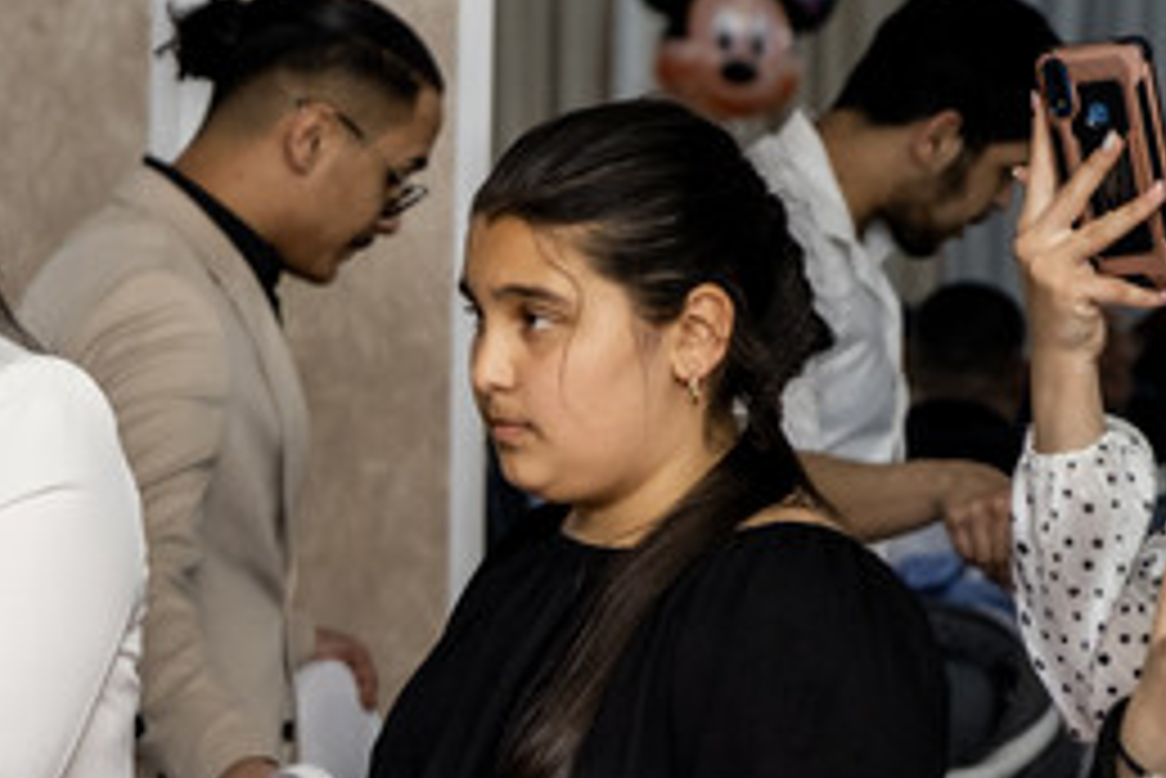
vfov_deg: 7.2
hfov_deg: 10.6
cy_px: 398
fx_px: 6157
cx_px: -225
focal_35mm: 190
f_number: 2.8
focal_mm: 51.6
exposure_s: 1/160
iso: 1250
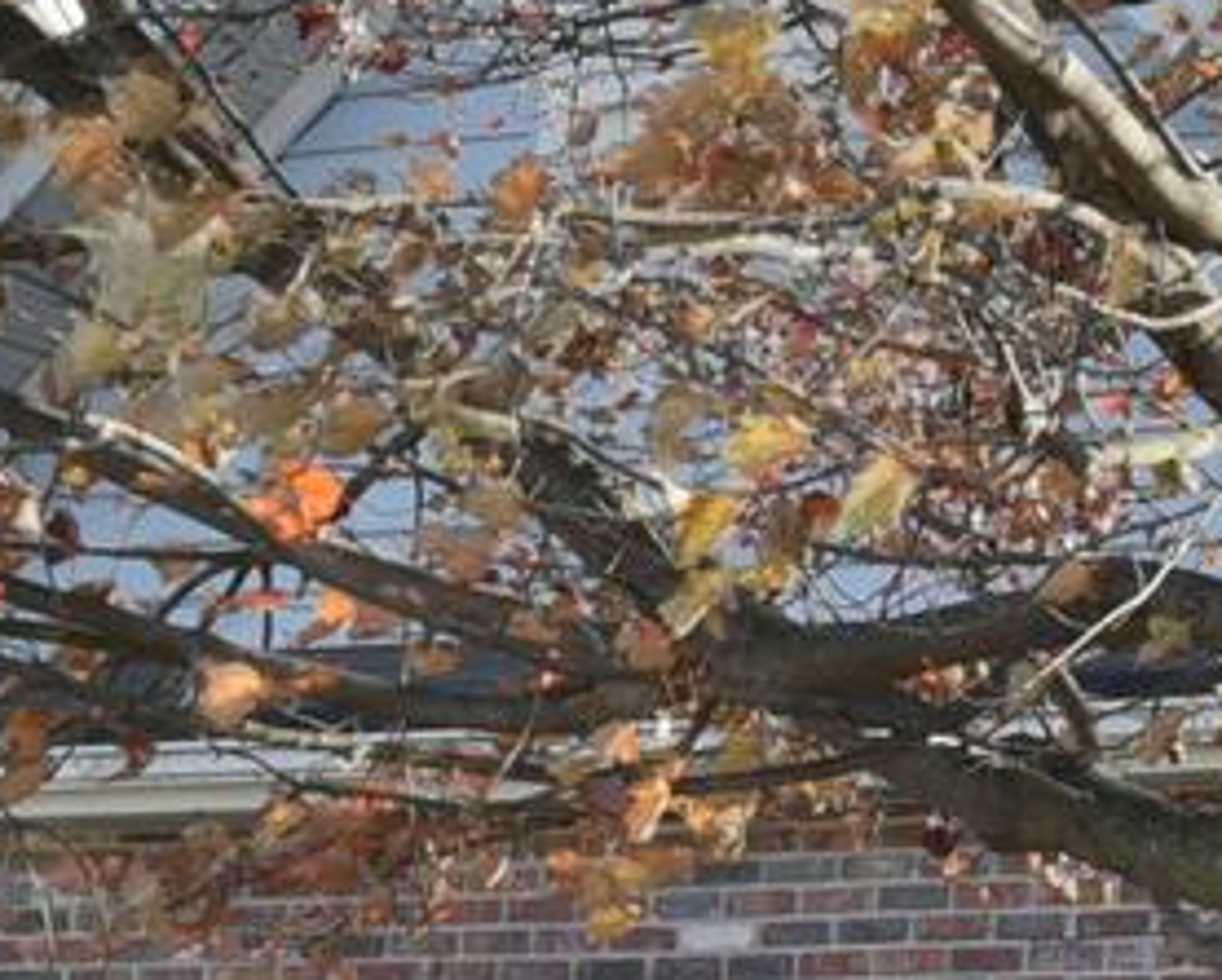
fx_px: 7275
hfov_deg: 9.0
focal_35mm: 201
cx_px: 2475
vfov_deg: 7.6
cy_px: 1115
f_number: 9
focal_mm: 29
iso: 640
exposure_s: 1/320
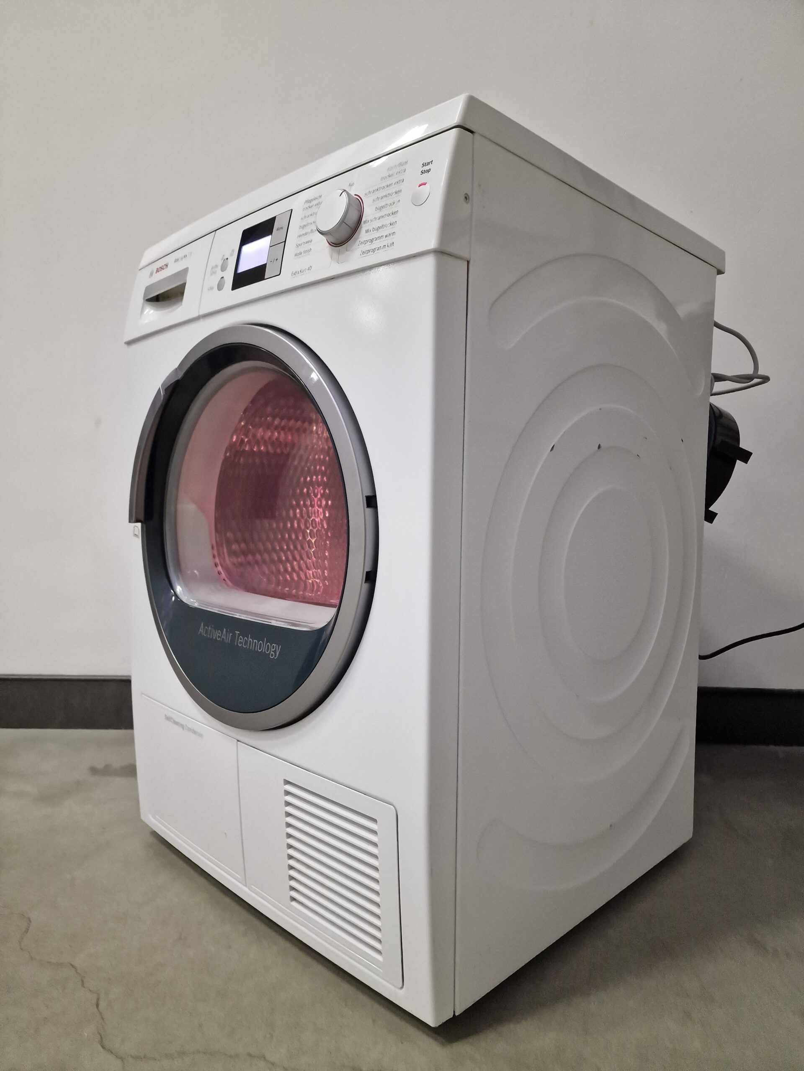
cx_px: 402
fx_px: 712
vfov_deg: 73.9
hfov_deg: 58.9
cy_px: 536
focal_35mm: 23
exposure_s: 1/50
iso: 640
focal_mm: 6.4
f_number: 1.8
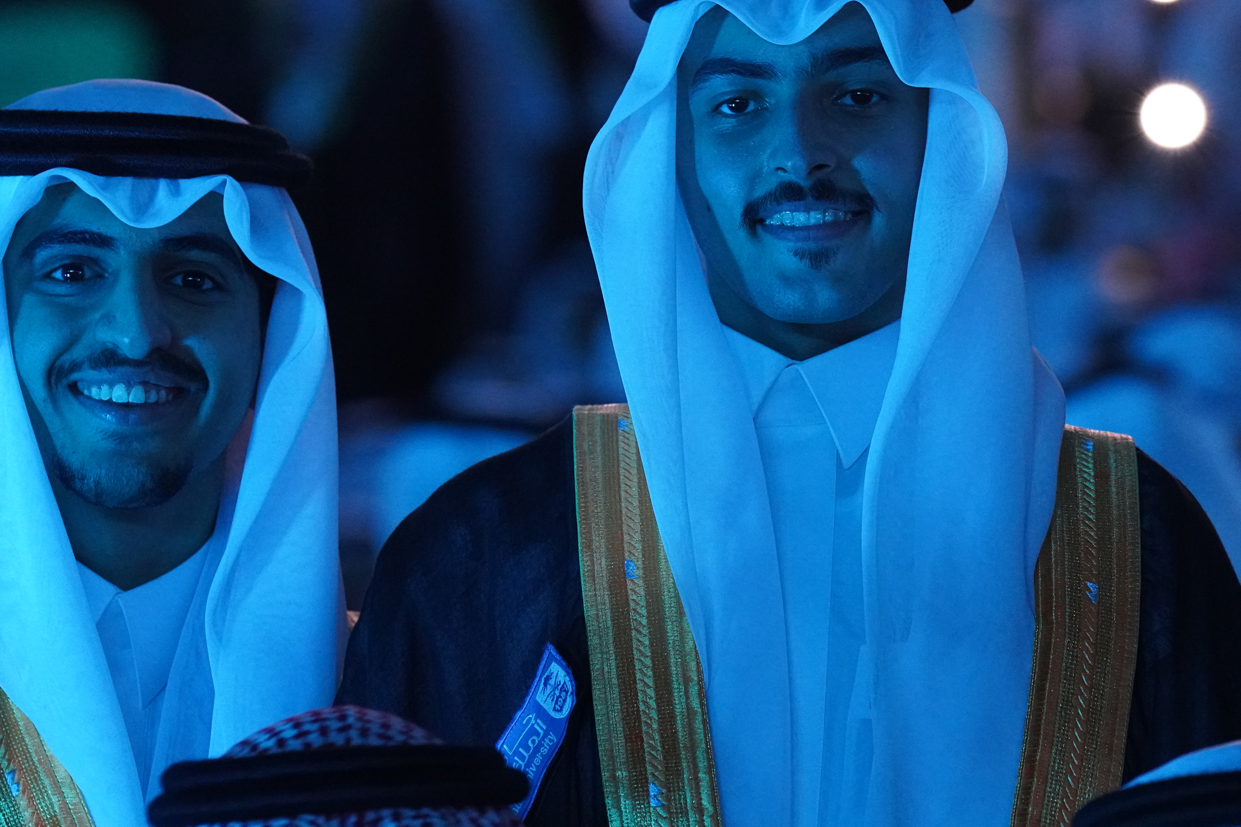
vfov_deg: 4.7
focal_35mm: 290
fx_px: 9996
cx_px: 836
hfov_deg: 7.1
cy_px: 498
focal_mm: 153
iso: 4000
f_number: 4
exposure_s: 1/125
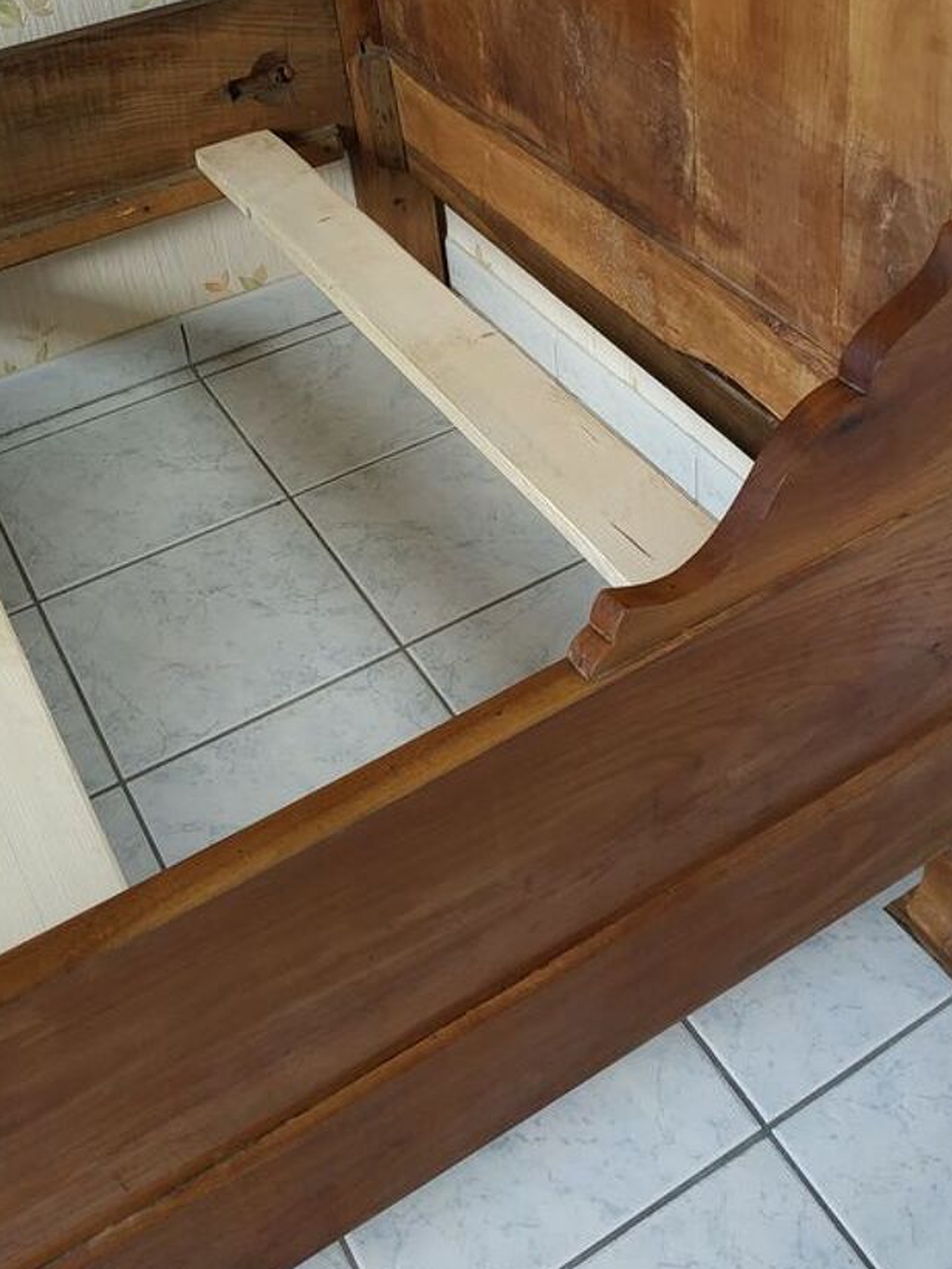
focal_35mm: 39
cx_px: 546
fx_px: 1430
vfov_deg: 46.3
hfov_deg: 36.7
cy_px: 330
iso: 200
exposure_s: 1/33
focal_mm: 3.94
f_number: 1.9
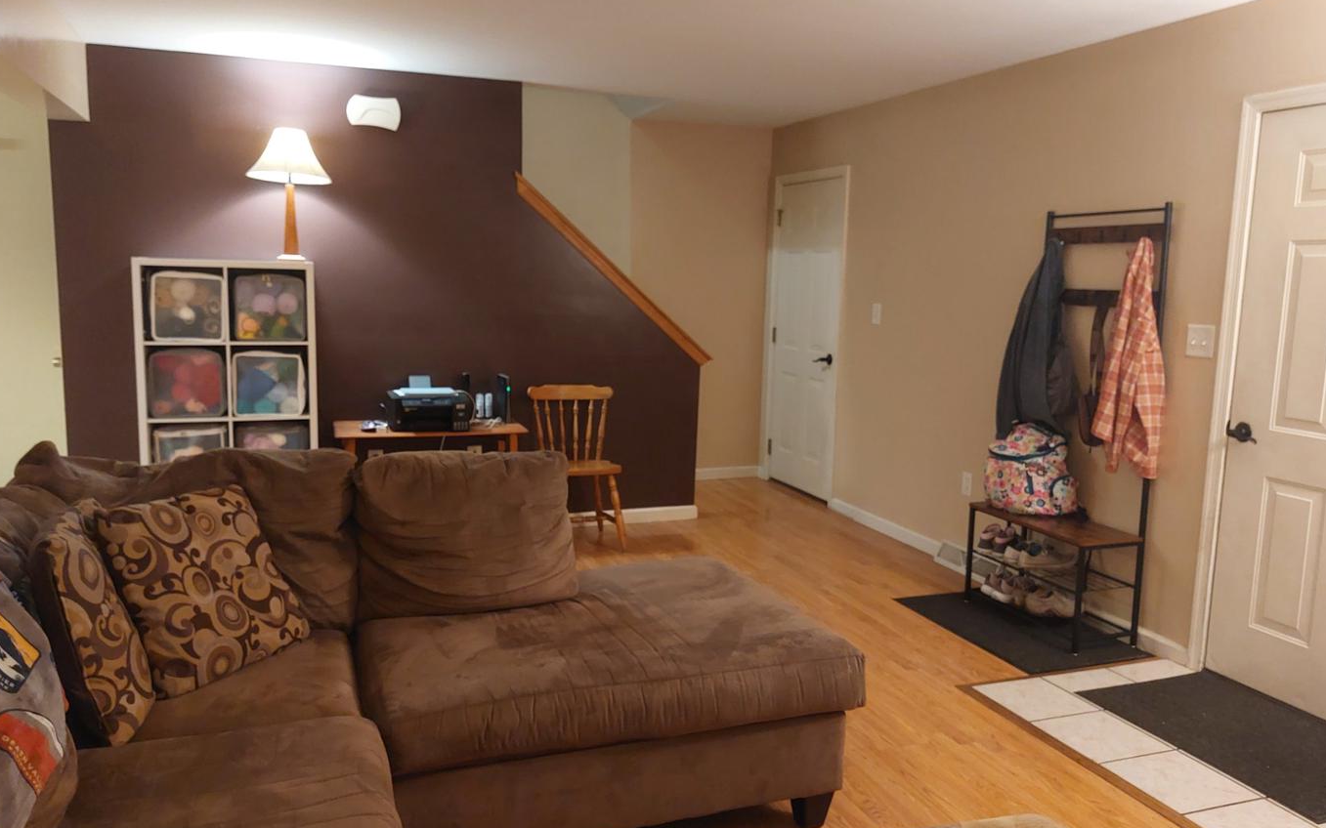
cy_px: 426
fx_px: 976
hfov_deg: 68.4
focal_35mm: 27
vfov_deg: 46.0
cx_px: 644
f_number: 1.8
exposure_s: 1/24
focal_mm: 5.23
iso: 500
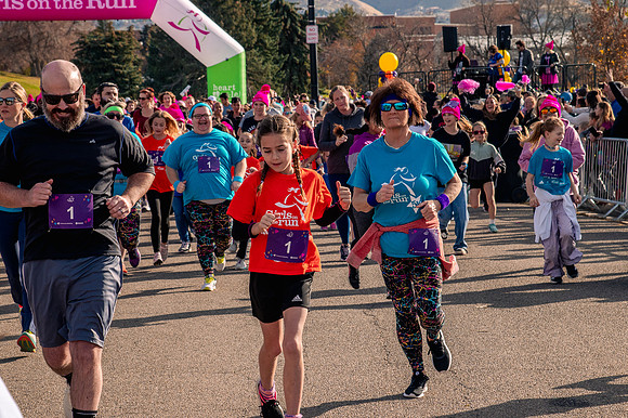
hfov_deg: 17.9
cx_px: 322
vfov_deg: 12.0
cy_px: 203
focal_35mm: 114
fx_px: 1990
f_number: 10
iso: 800
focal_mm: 85
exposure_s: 1/1000
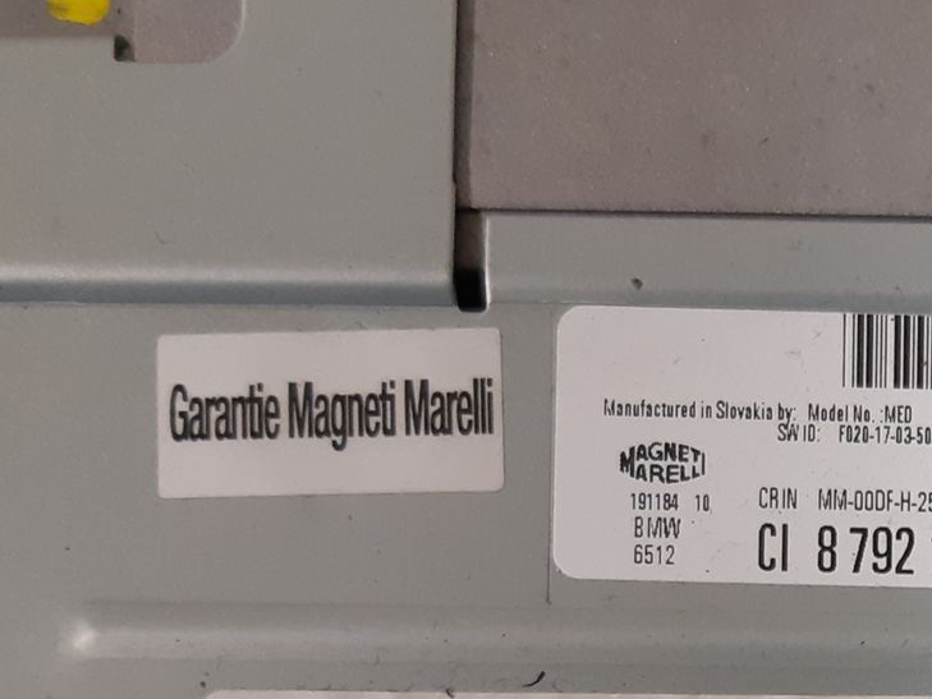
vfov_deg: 19.1
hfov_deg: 24.6
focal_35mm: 73
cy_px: 824
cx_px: 1064
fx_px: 1966
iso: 160
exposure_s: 1/50
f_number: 1.7
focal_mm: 3.93
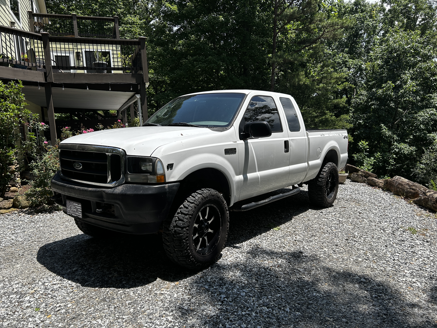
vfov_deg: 53.1
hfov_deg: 67.3
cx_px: 218
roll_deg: +3.1
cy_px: 164
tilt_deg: -7.0
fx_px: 328
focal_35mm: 26
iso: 50
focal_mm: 5.7
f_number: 1.5
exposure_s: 1/2841
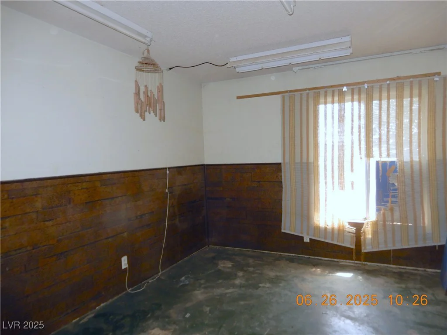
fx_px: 310
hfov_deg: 71.6
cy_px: 168
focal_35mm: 24
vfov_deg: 56.8
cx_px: 224
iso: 200
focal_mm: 4.3
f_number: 3.4
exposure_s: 1/30
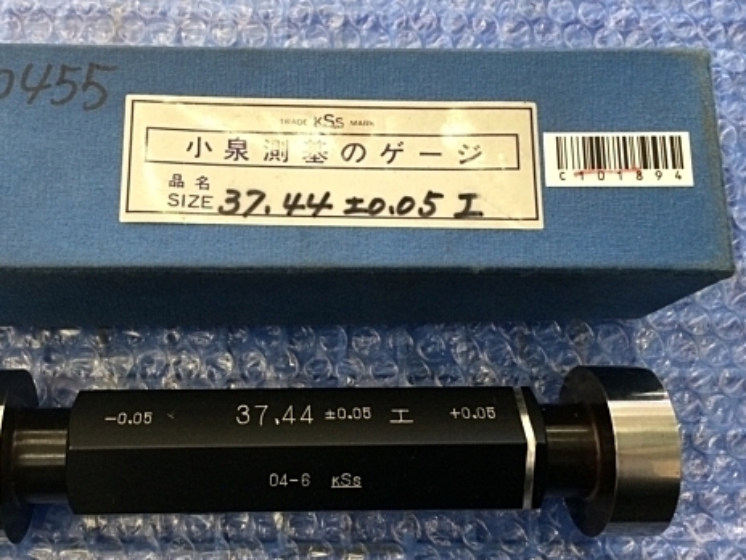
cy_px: 294
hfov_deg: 46.4
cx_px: 283
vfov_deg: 36.0
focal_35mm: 40
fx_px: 862
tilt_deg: -77.4
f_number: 2.2
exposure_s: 1/30
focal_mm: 4.15
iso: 64
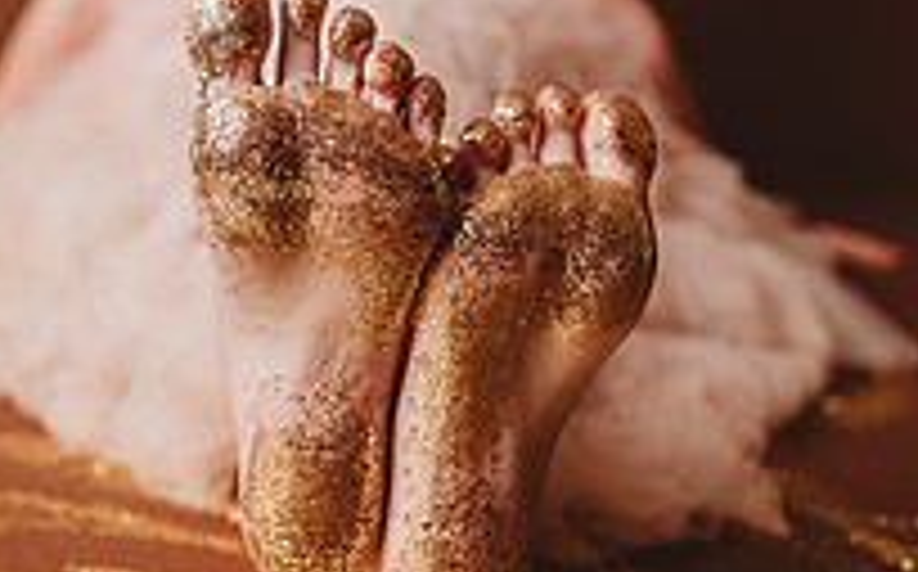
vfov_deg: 22.7
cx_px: 374
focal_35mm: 54
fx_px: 1350
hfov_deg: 37.4
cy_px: -32
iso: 100
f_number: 2.5
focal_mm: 24
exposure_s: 1/160
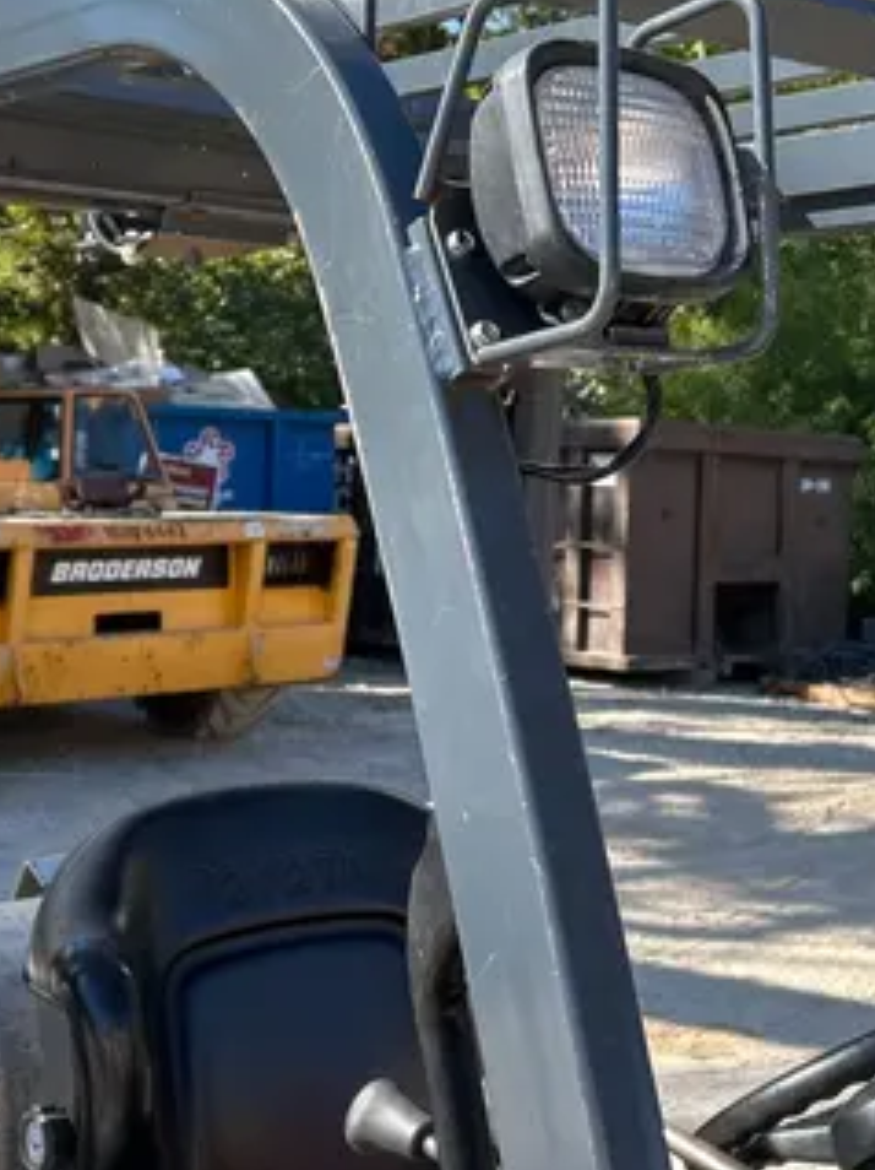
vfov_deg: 32.2
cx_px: 629
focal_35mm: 60
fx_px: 2025
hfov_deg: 24.2
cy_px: 502
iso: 50
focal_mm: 5.7
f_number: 1.5
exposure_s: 1/1209
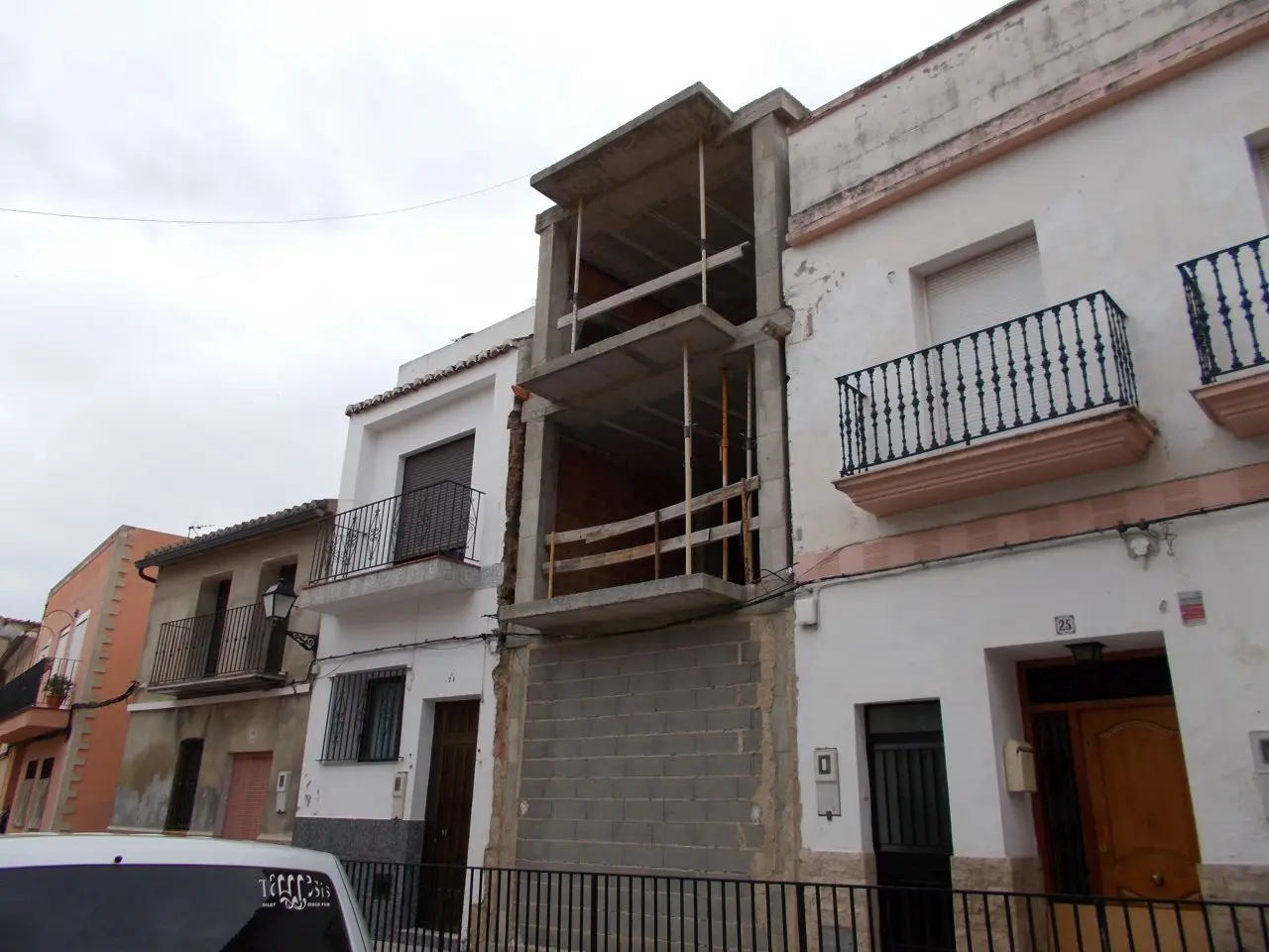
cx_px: 634
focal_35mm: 26
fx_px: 953
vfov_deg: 53.1
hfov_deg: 67.3
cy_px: 476
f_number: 3.2
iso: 80
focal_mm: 4.6
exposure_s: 1/400
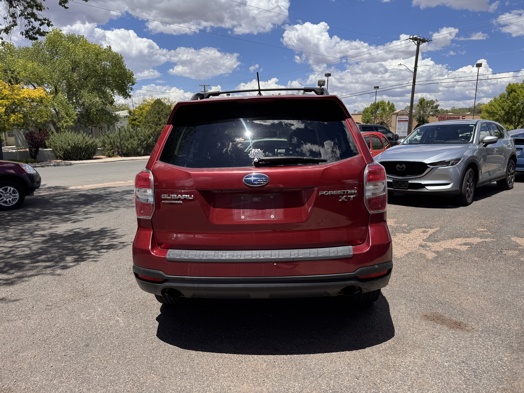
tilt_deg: -12.2
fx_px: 363
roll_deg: -0.6
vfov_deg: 56.8
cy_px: 196
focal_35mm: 24
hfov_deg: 71.6
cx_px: 262
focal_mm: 6.76
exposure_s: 1/4049
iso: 80
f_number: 1.78
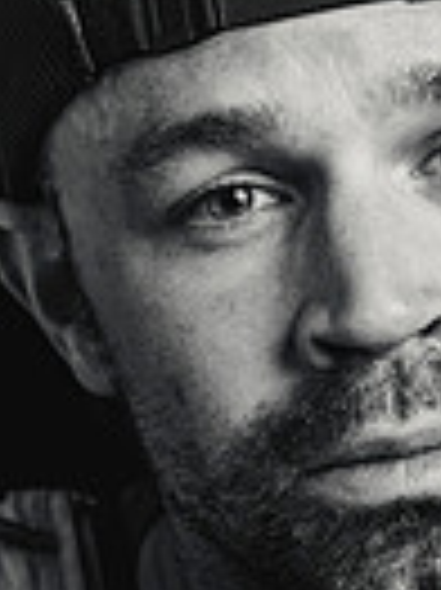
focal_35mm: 284
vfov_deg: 7.0
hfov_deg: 5.2
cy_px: 513
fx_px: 4832
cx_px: 382
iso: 100
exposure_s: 1/200
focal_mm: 86
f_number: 5.6
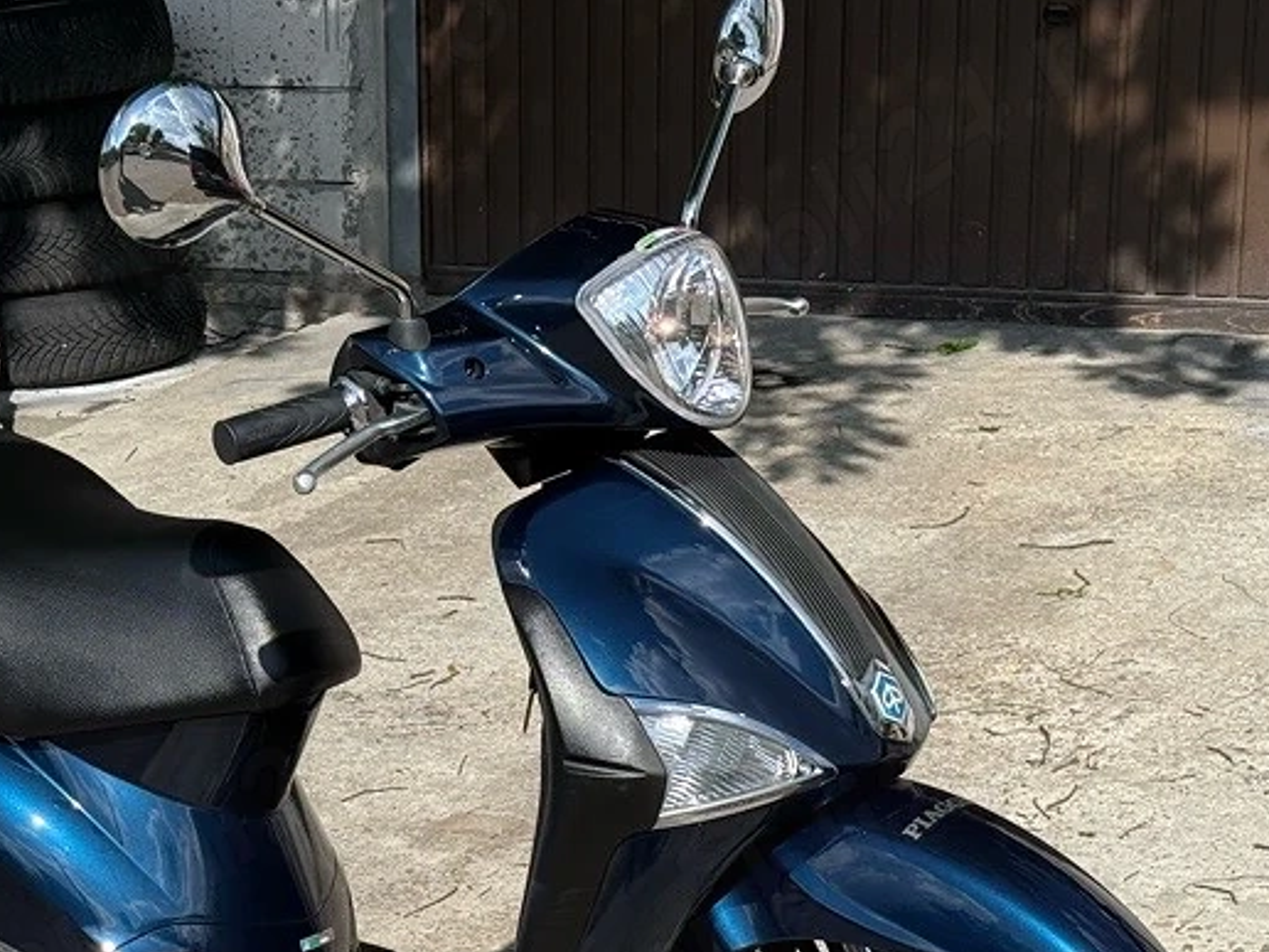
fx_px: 3409
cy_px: 841
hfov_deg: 21.0
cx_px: 408
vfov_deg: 15.7
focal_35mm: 93
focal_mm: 6.76
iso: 64
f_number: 1.78
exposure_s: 1/4878
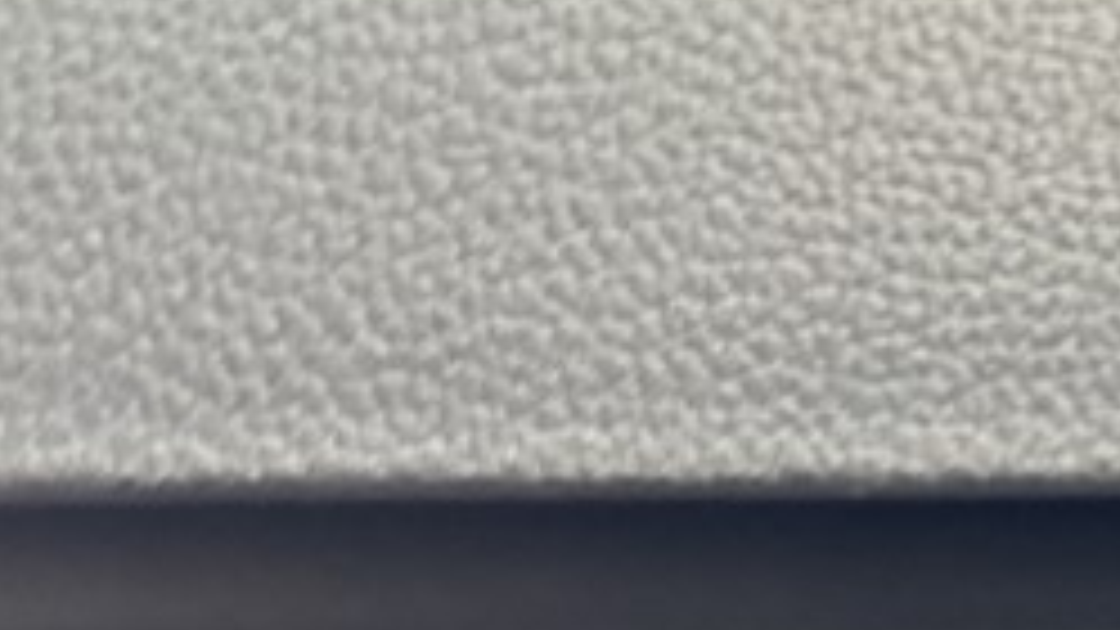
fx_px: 3118
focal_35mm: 105
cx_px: 1149
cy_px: 1330
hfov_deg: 19.7
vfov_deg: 10.4
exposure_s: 1/25
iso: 800
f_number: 1.78
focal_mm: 6.76
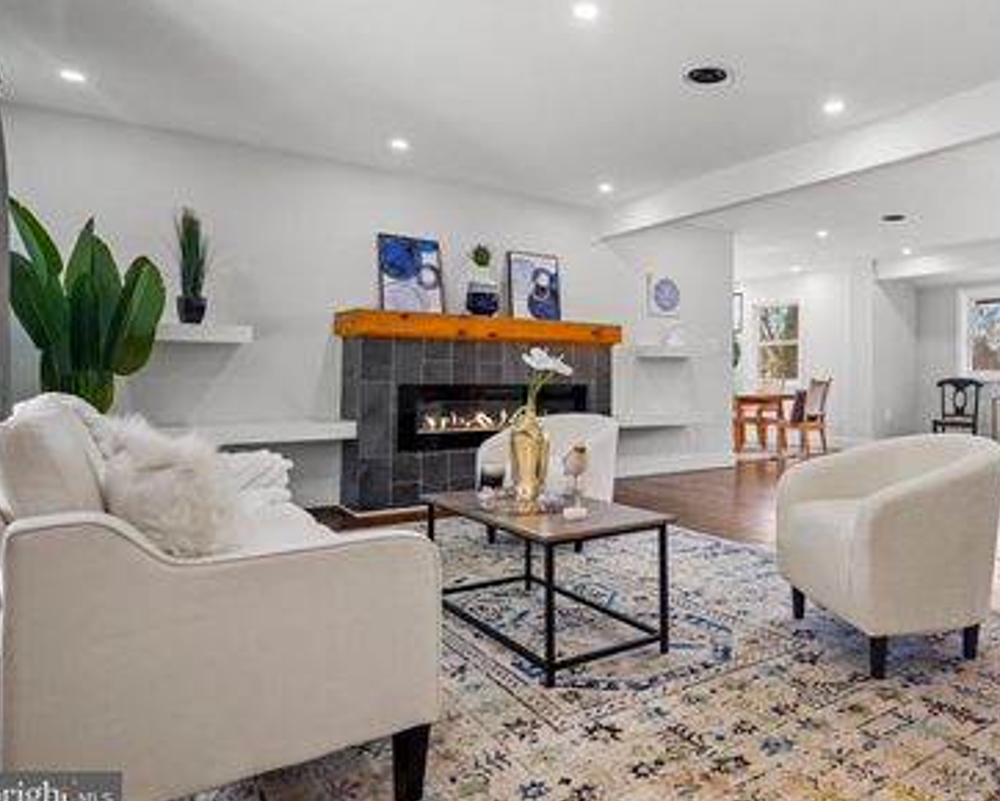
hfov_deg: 72.9
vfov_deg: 63.0
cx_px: 663
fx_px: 651
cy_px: 360
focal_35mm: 22
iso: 320
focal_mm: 17
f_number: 2.8
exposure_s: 1/25
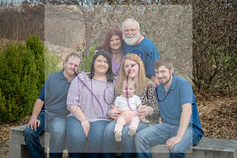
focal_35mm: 80
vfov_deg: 17.1
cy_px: 79
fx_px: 527
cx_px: 118
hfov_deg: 25.4
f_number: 8
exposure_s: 1/500
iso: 400
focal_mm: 80
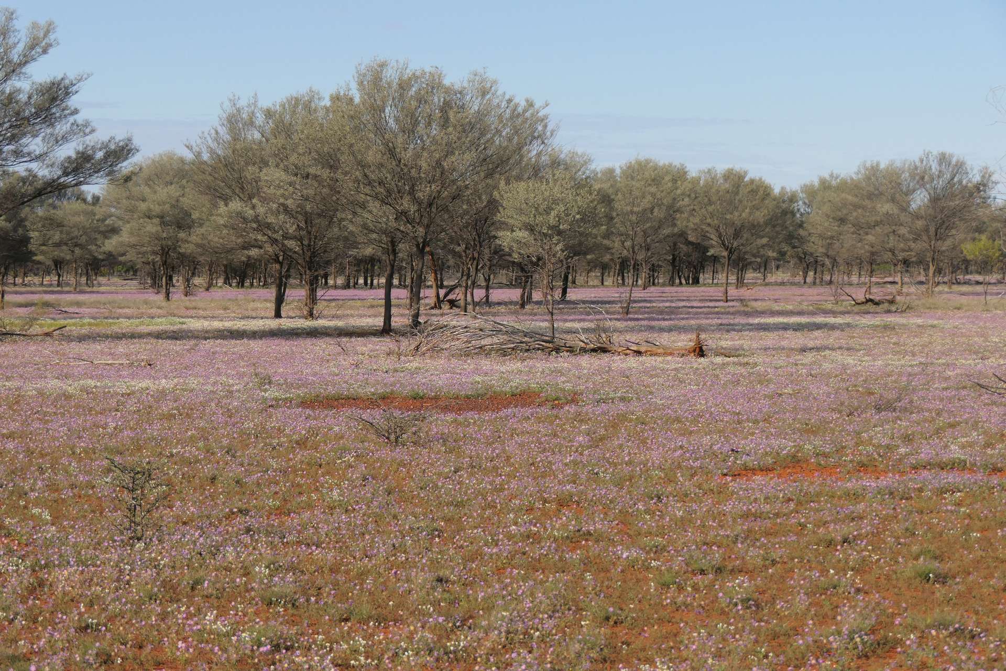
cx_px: 503
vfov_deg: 14.4
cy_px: 336
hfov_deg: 21.5
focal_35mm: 95
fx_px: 2655
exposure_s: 1/500
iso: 400
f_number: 5
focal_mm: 34.7
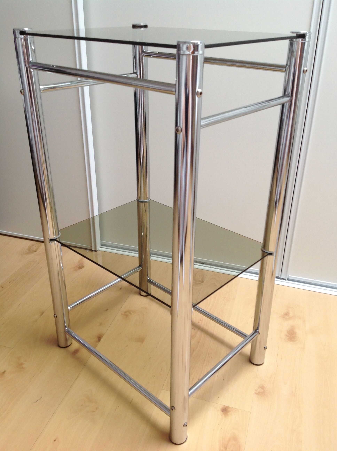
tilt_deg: -28.1
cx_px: 168
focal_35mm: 35
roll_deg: -0.2
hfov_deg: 40.6
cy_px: 226
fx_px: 456
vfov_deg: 52.7
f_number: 2.4
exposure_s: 1/15
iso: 64
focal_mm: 4.28
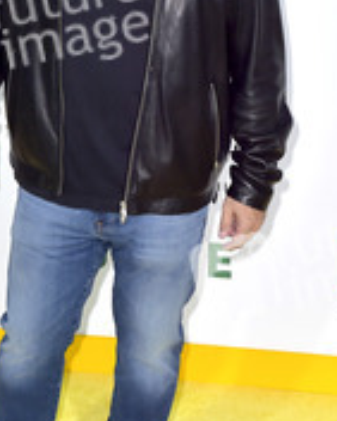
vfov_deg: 19.9
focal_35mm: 96
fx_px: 1196
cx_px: 97
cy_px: 148
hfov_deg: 16.0
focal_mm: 45
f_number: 6.3
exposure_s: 1/320
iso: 500
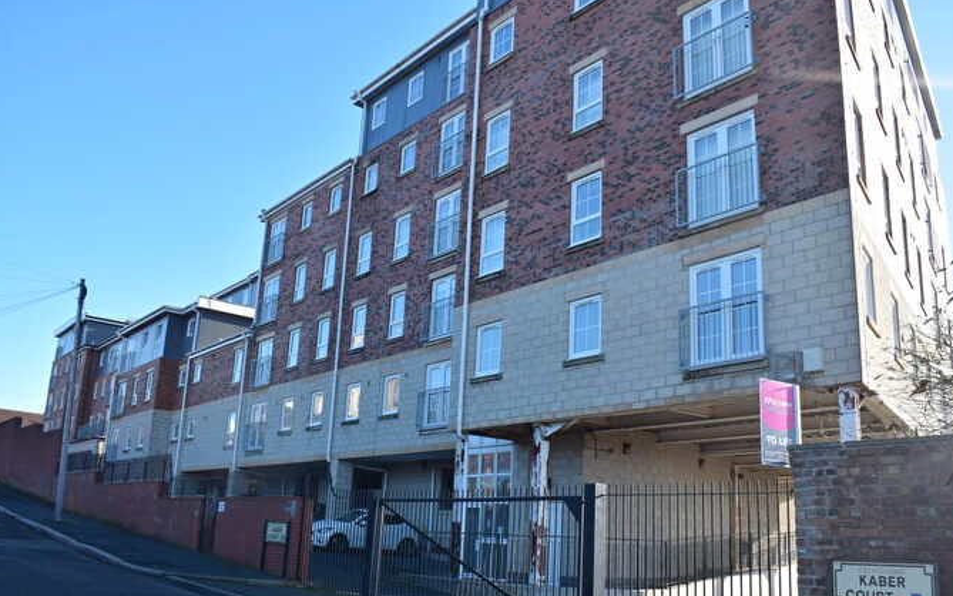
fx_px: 831
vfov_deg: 39.4
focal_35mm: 32
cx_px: 493
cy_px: 327
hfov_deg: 59.6
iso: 200
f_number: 8
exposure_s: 1/320
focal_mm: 20
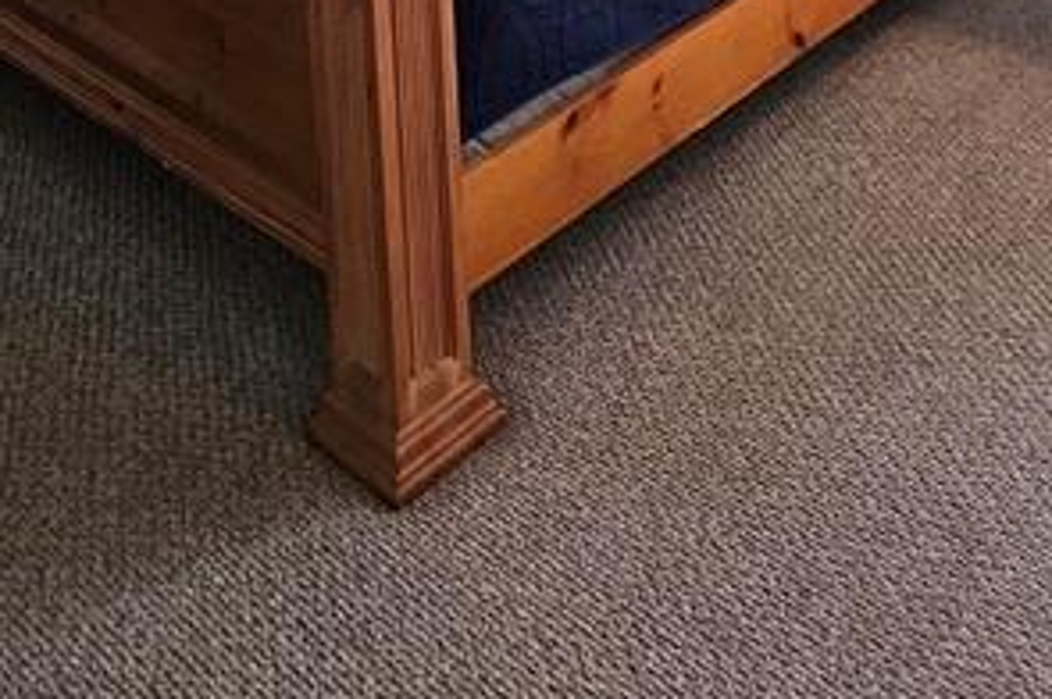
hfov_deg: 41.8
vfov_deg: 21.1
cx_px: 624
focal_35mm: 47
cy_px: -499
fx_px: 1372
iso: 250
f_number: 2.2
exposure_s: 1/60
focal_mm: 2.2
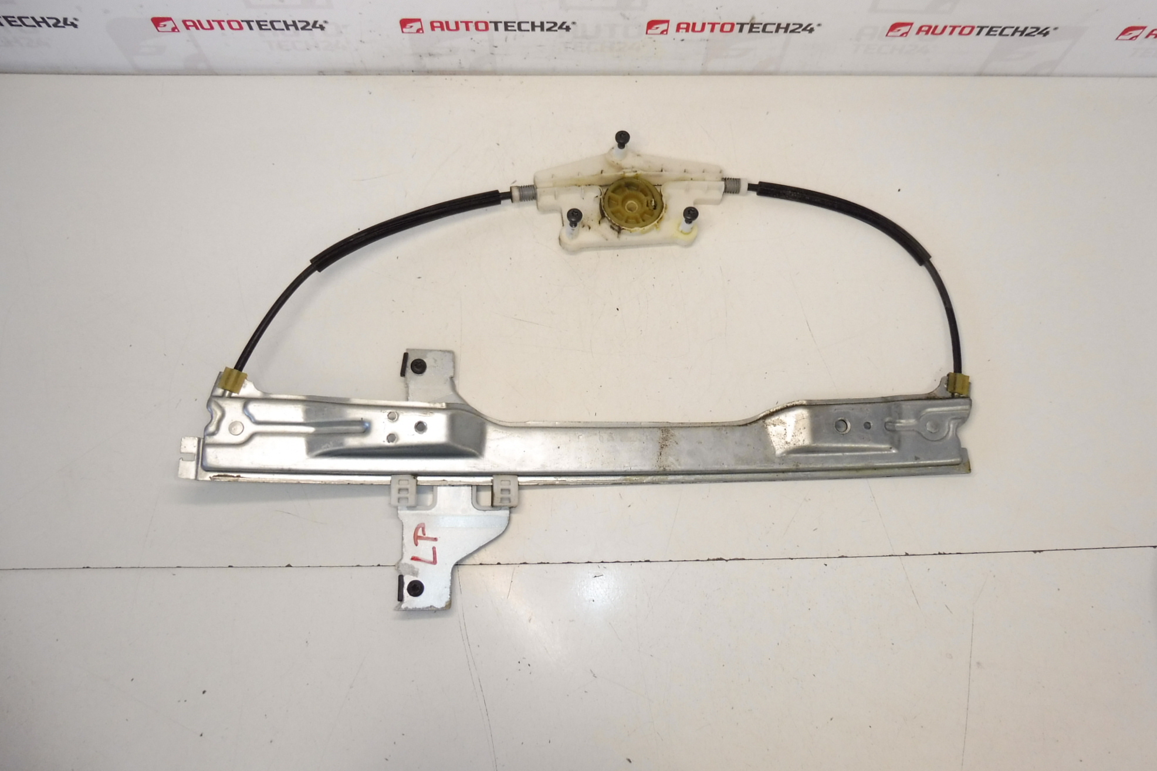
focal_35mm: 27
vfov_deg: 47.9
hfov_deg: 67.4
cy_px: 370
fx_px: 868
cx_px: 587
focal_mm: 4.4
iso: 200
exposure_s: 1/80
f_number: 3.5
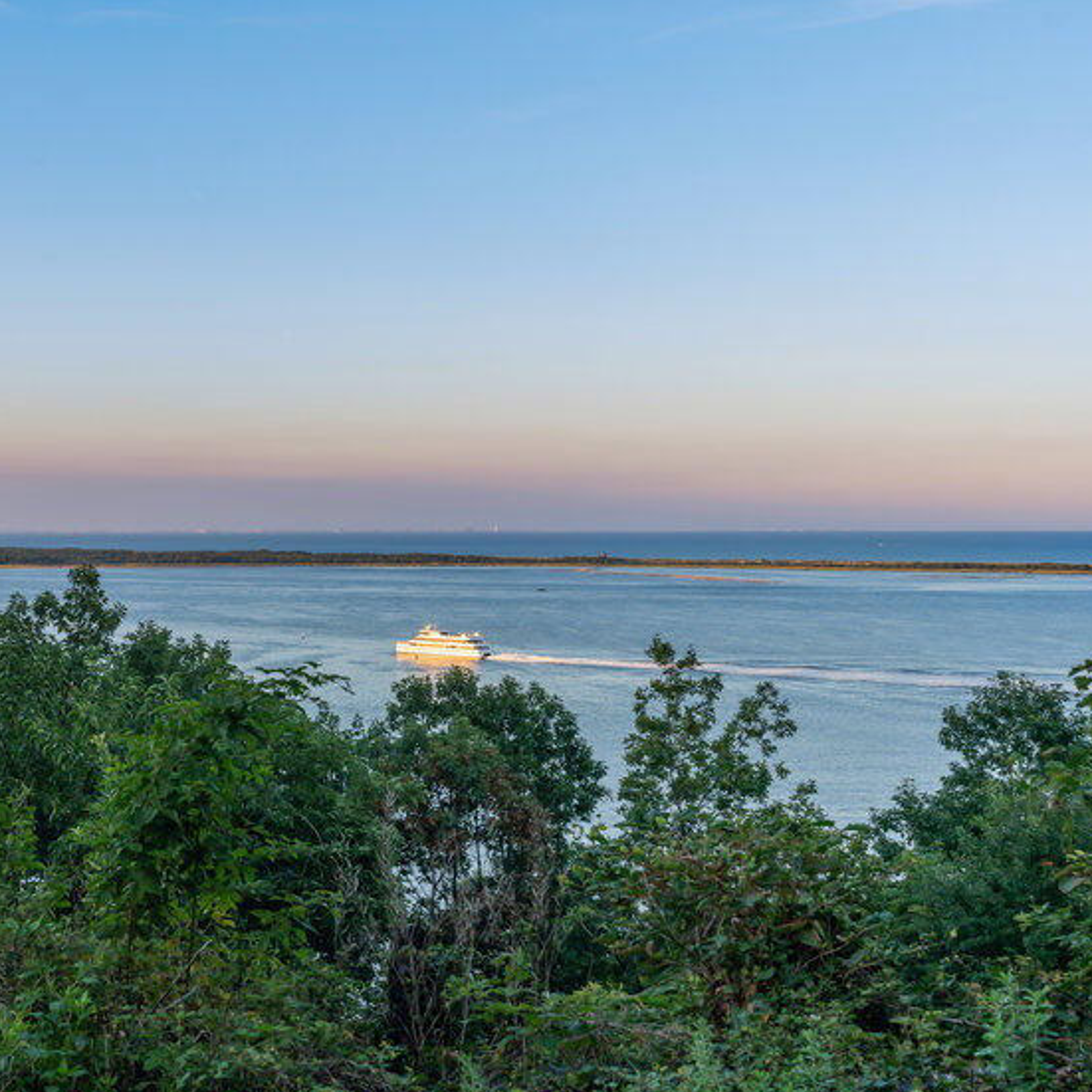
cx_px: 161
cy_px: 514
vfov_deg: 31.6
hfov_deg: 30.6
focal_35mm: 54
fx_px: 1927
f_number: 8
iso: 200
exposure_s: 1/125
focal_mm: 35
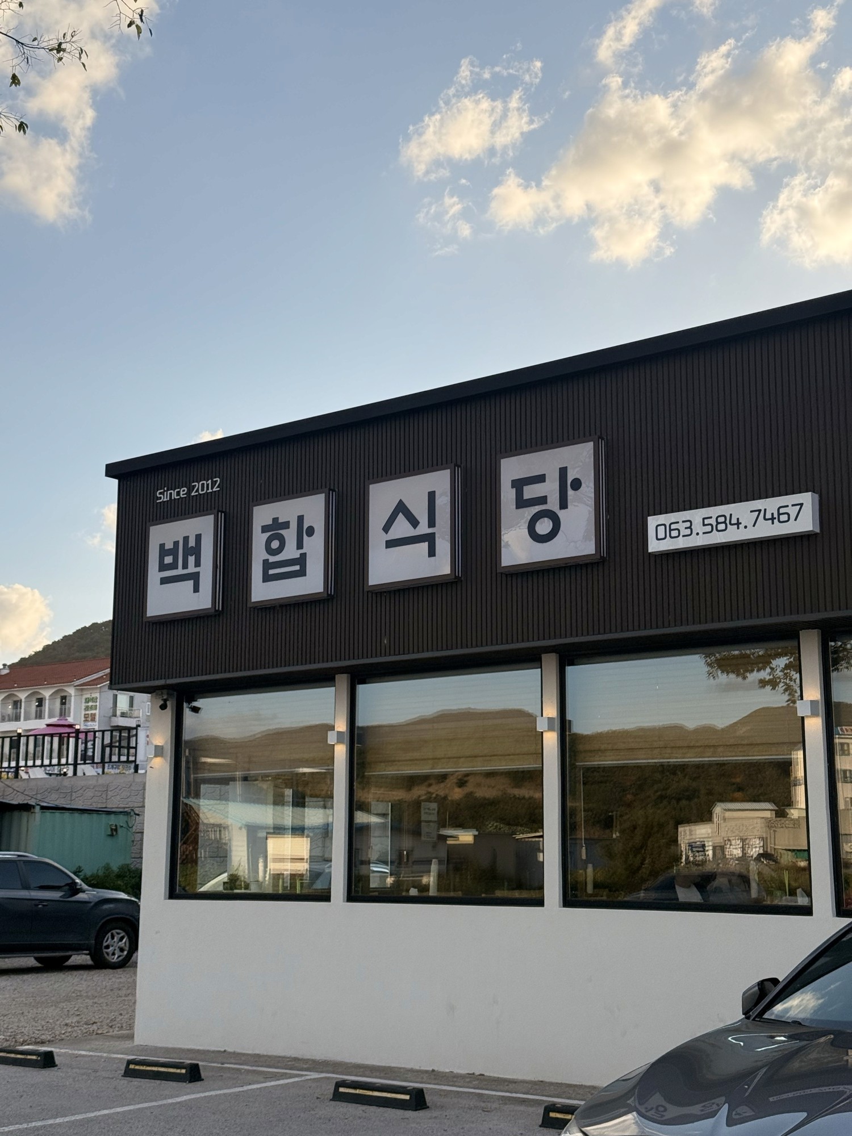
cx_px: 426
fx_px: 1575
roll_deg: +0.6
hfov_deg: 30.3
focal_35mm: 48
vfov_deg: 39.7
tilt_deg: +11.1
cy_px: 568
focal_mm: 6.76
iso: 80
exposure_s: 1/3891
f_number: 1.78
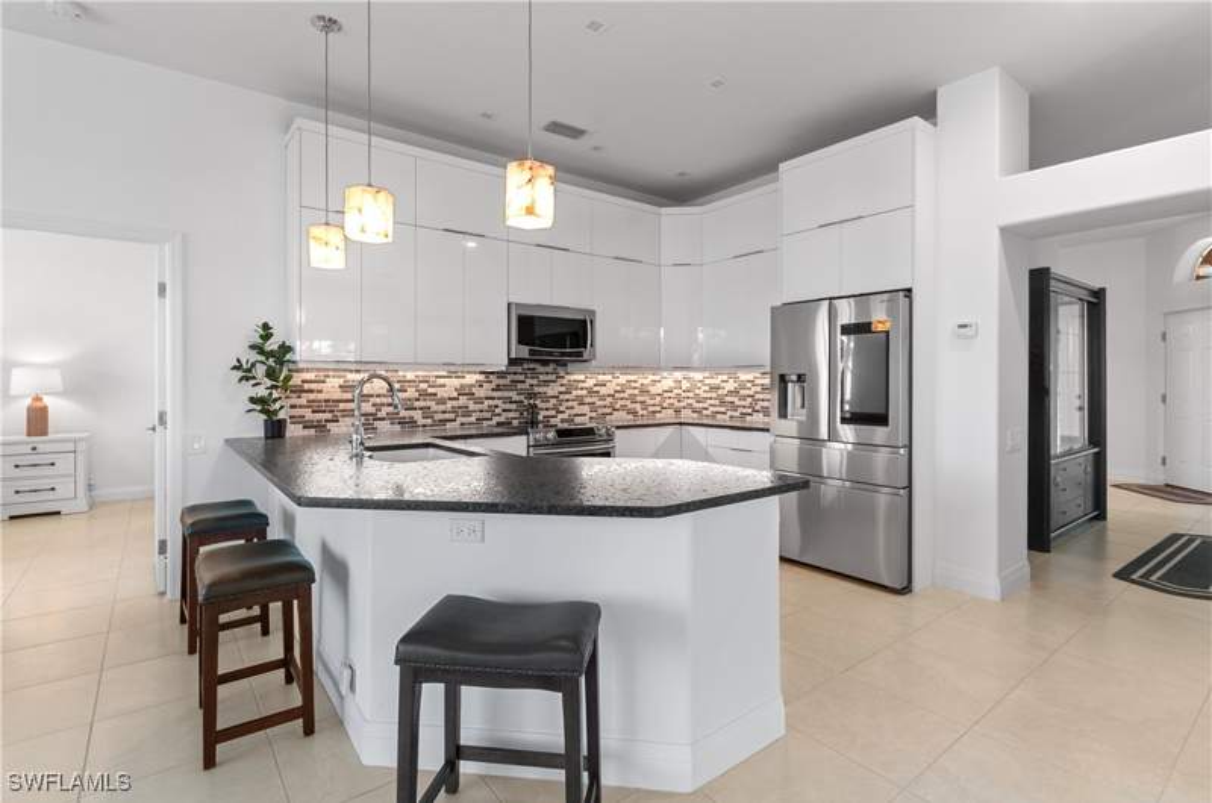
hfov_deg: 95.1
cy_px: 402
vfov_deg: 71.8
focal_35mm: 16
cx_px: 606
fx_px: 554
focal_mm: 11
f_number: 8
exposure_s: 1/4
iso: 200
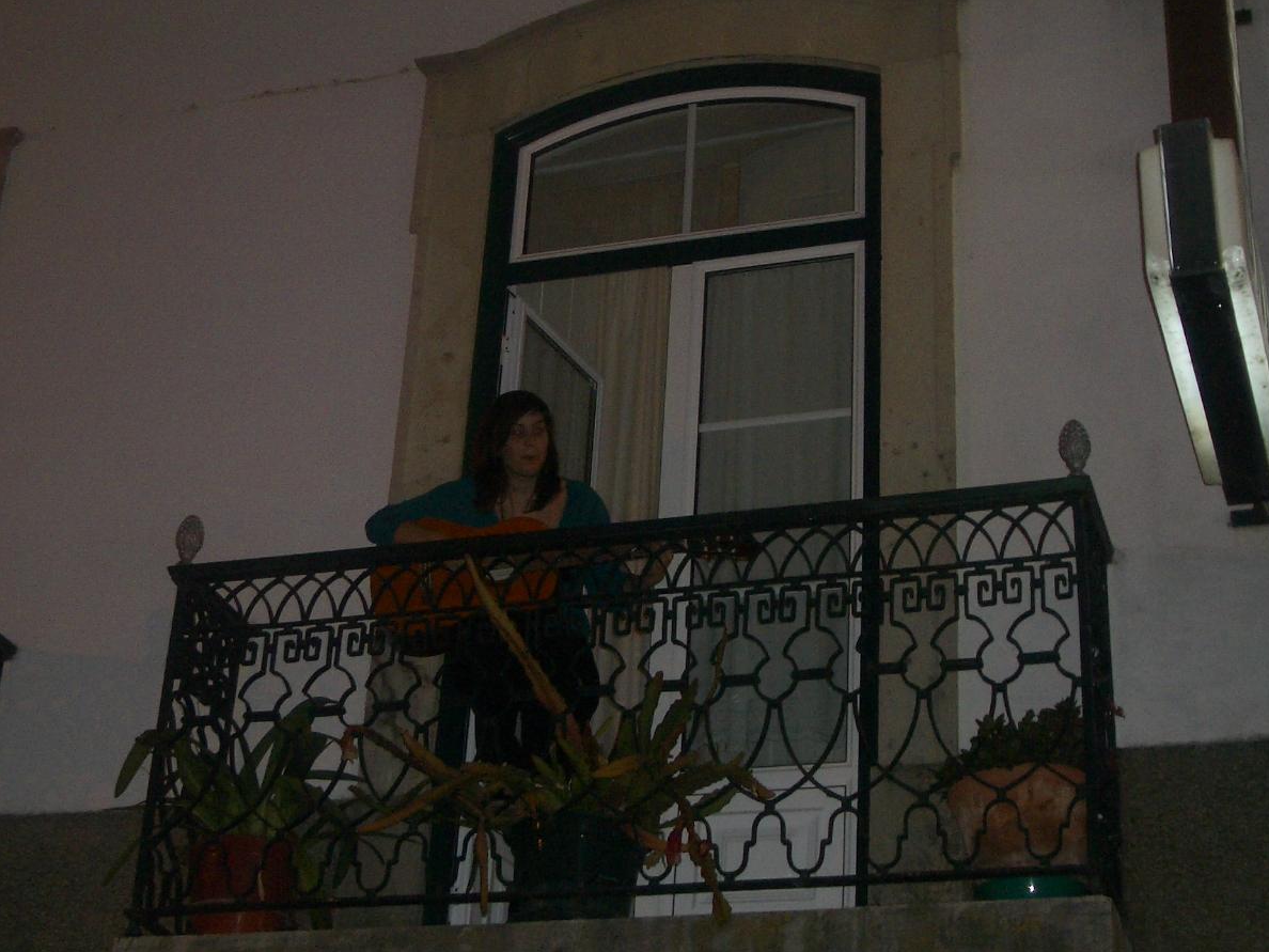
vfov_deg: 22.3
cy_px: 450
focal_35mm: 66
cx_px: 546
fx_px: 2420
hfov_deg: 29.4
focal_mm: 8.2
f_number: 3.1
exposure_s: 1/60
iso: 100
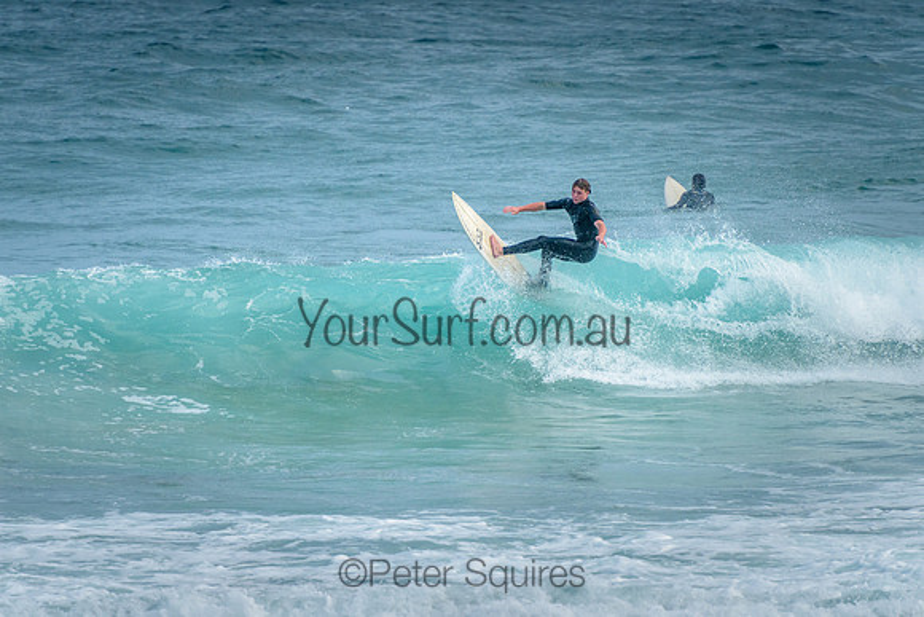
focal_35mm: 491
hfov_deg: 4.2
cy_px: 240
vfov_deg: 2.8
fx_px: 12595
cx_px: 464
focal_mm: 400
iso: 720
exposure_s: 1/1250
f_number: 5.6
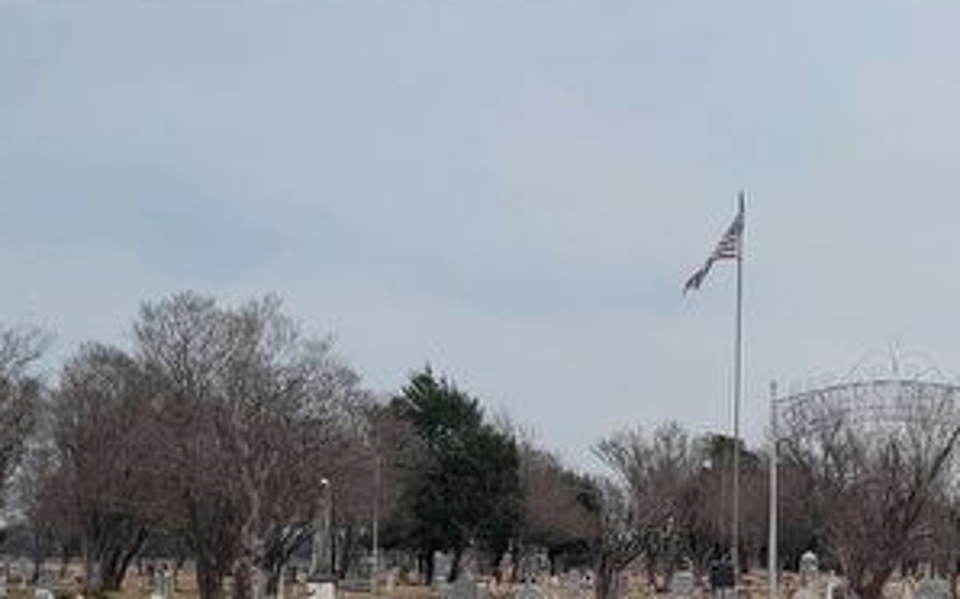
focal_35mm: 74
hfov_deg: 27.1
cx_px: 809
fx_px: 1935
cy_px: 406
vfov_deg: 17.5
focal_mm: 5.4
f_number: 1.8
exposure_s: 1/1027
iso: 40
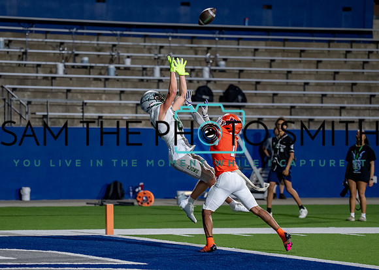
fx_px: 2042
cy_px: 159
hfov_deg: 10.6
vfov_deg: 7.6
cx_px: 138
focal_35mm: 190
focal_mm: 150
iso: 2500
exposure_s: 1/1250
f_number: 2.8
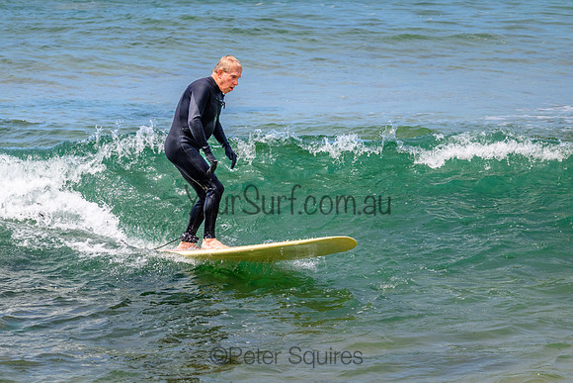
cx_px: 278
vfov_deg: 4.3
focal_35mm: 320
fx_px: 5088
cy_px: 197
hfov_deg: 6.4
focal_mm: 310
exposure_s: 1/2000
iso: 1800
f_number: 11
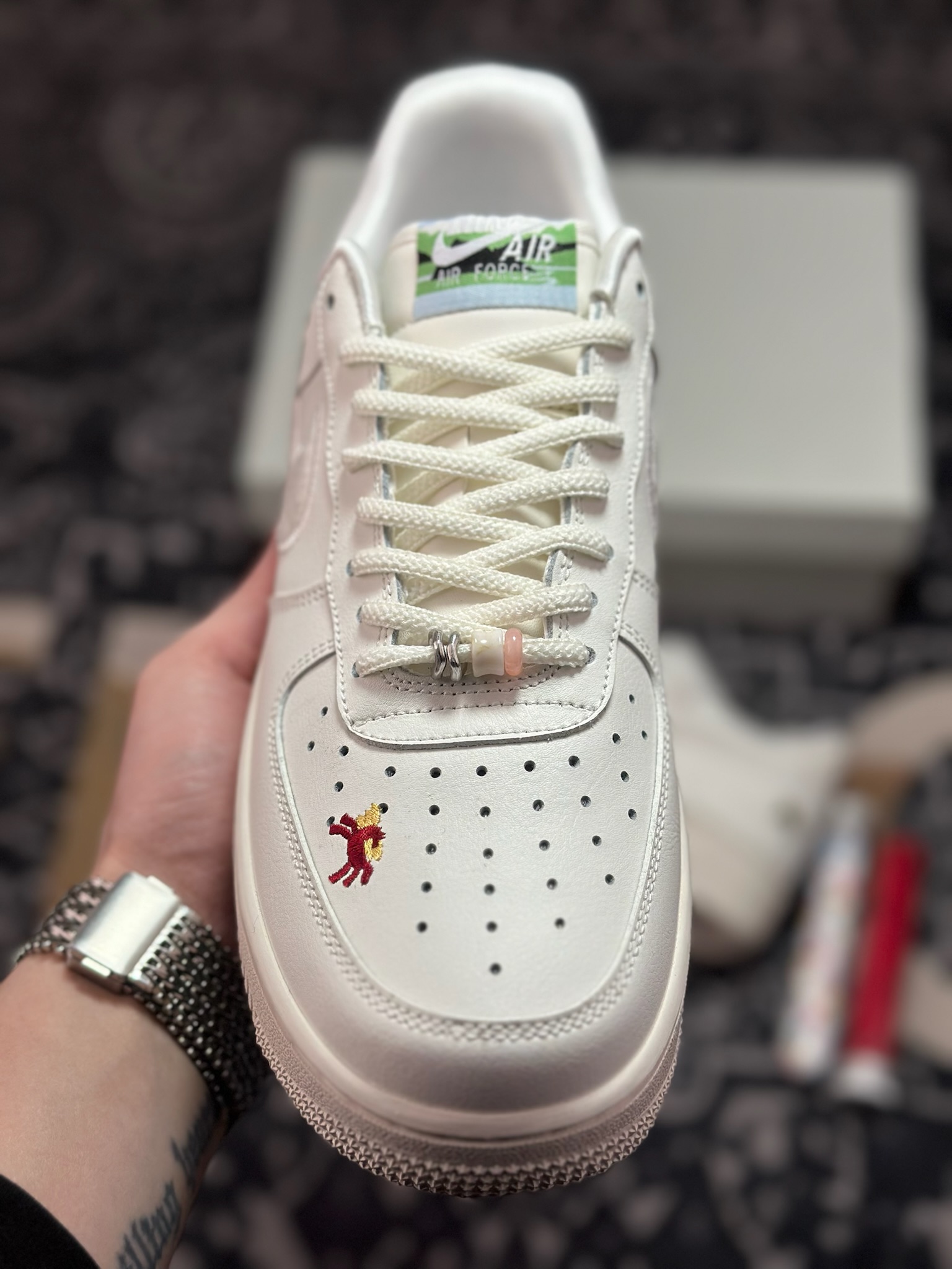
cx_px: 476
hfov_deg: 30.3
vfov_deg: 39.7
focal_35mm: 48
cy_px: 634
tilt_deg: -57.8
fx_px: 1760
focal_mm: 6.86
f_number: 1.78
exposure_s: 1/2410
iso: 80
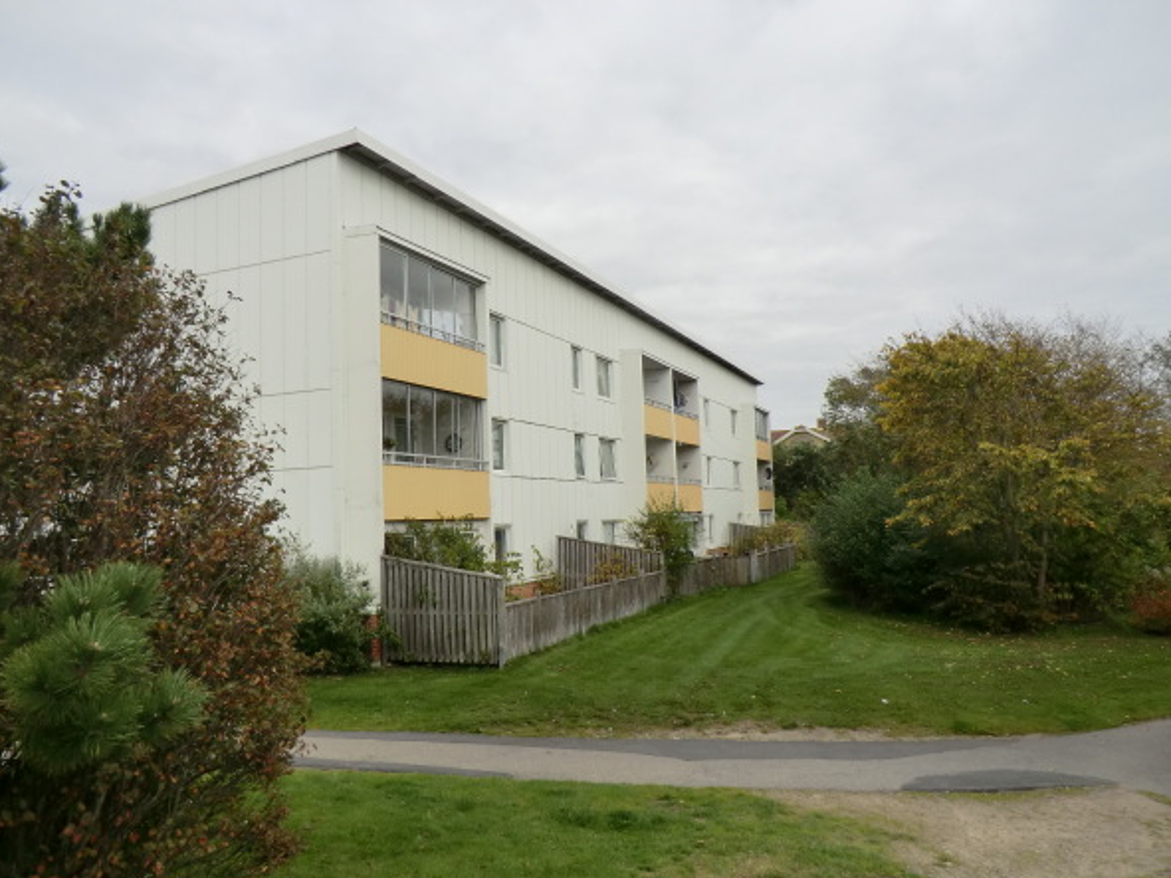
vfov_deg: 53.0
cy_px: 440
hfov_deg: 67.3
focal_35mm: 26
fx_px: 879
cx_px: 579
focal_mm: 4.3
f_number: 3.2
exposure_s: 1/400
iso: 64
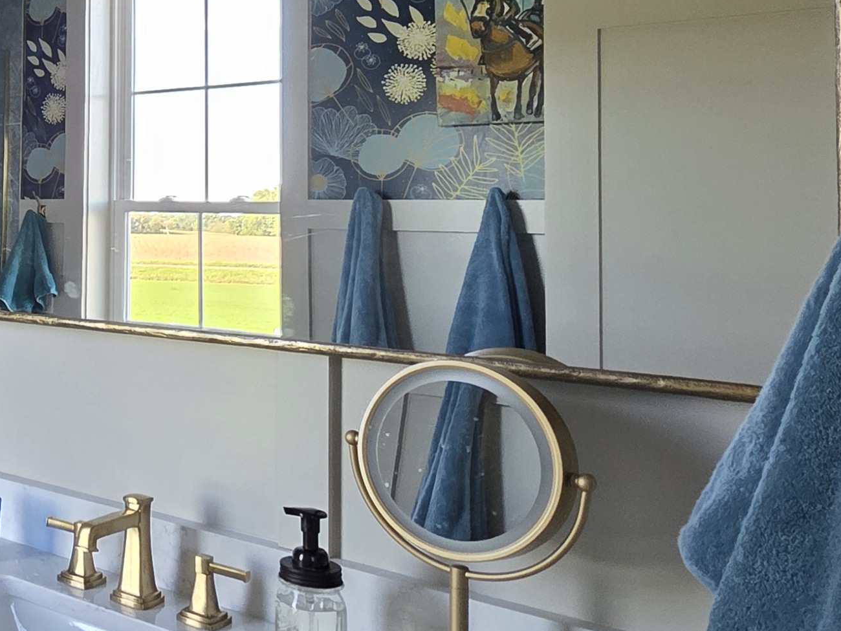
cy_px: 198
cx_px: -137
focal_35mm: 40
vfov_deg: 35.5
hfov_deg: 37.2
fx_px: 972
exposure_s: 1/120
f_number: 1.9
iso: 250
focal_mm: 2.2
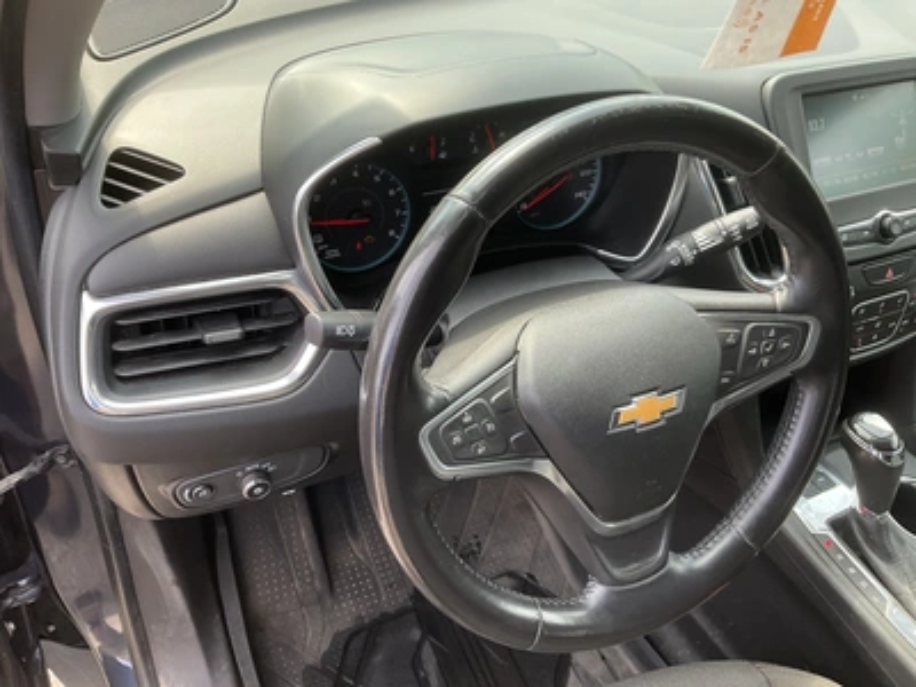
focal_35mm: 29
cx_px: 458
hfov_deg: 61.7
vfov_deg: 48.2
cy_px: 344
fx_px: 767
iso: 25
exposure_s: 1/122
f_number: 1.8
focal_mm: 3
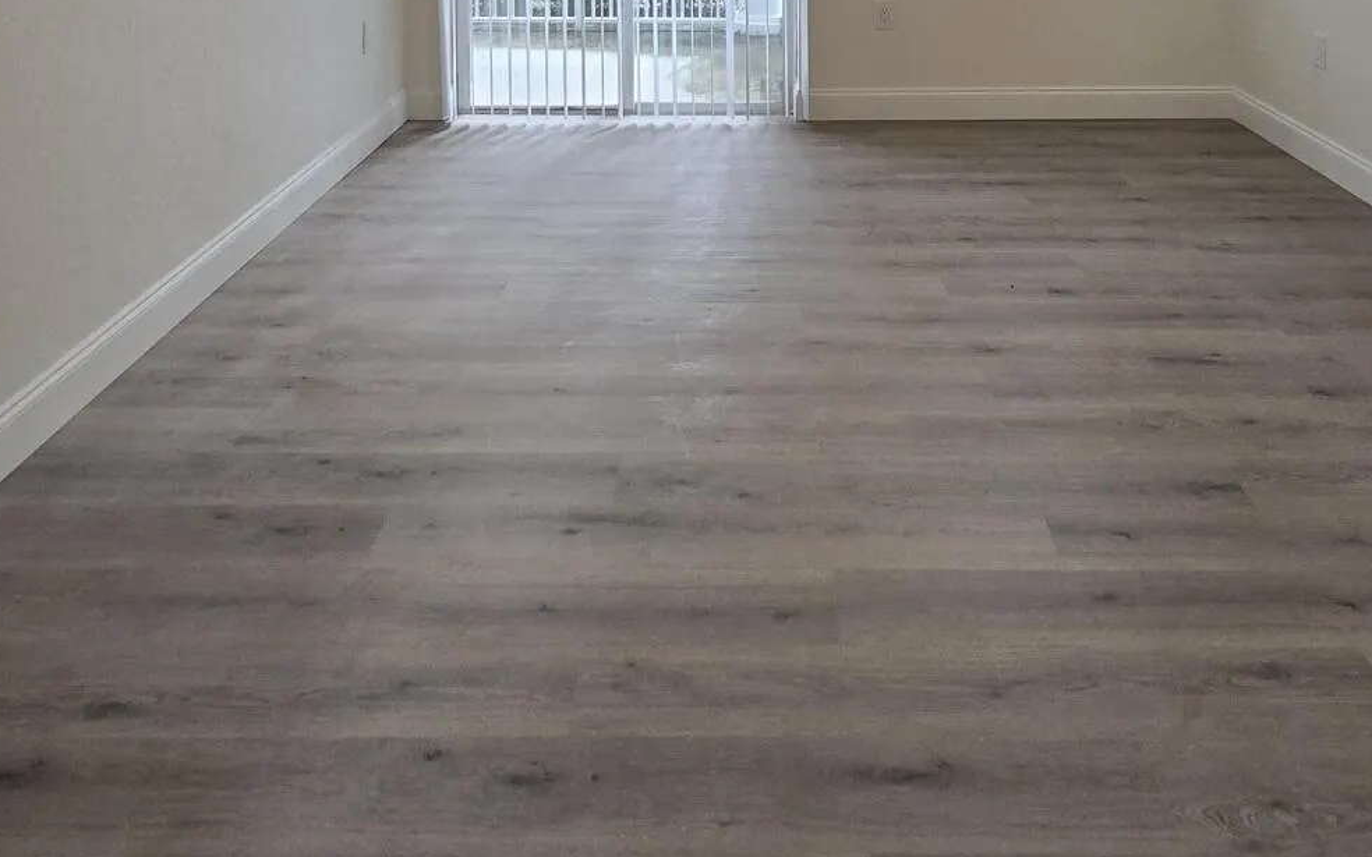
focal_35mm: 28
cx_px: 735
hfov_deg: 66.4
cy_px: -153
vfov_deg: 35.7
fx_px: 1047
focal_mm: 2.2
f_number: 2.2
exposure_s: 1/60
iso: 50
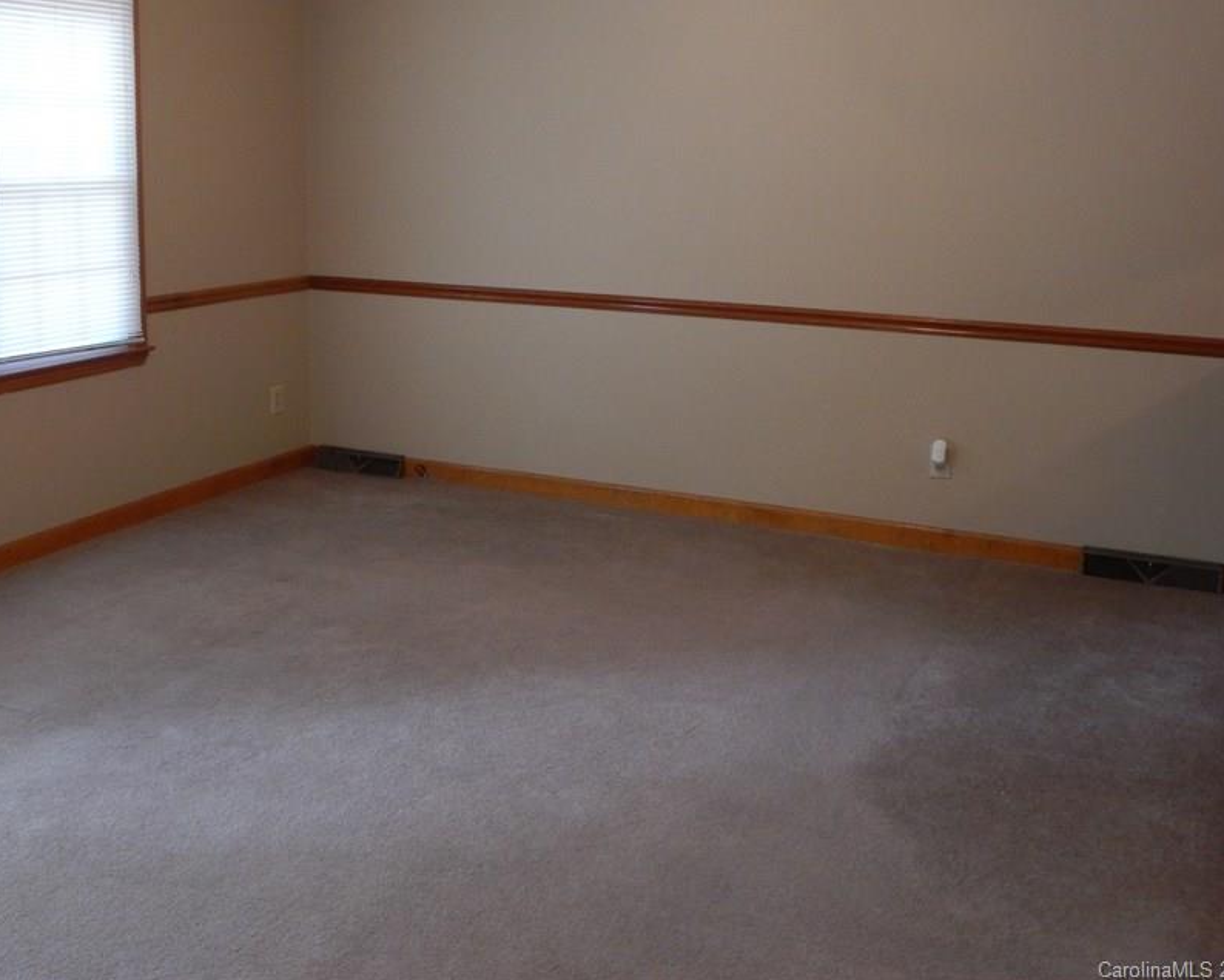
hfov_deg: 46.5
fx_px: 1413
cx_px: 486
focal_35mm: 39
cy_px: 393
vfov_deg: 38.1
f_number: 4.2
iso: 400
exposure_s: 1/25
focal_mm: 5.6
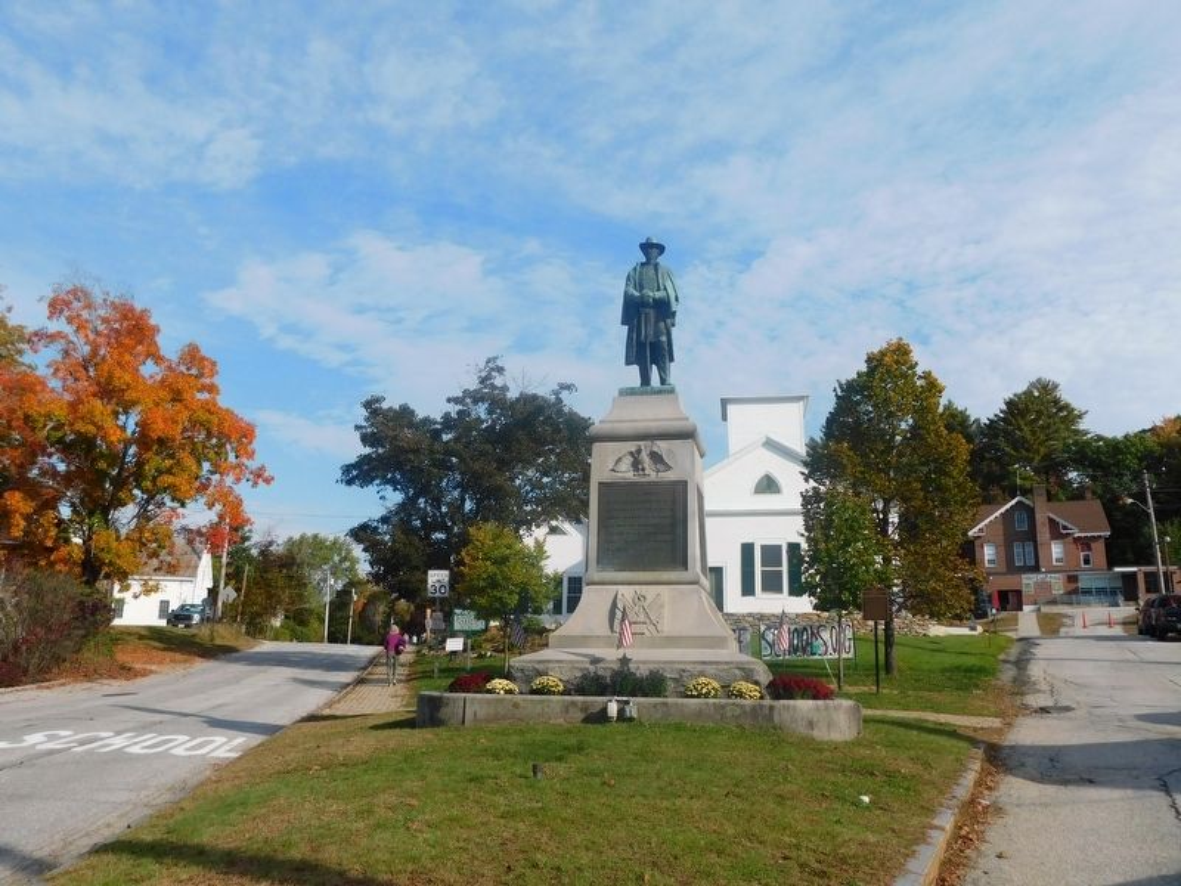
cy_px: 443
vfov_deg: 46.8
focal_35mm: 30
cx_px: 590
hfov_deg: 60.0
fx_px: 1024
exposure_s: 1/400
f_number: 6.4
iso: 125
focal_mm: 5.3
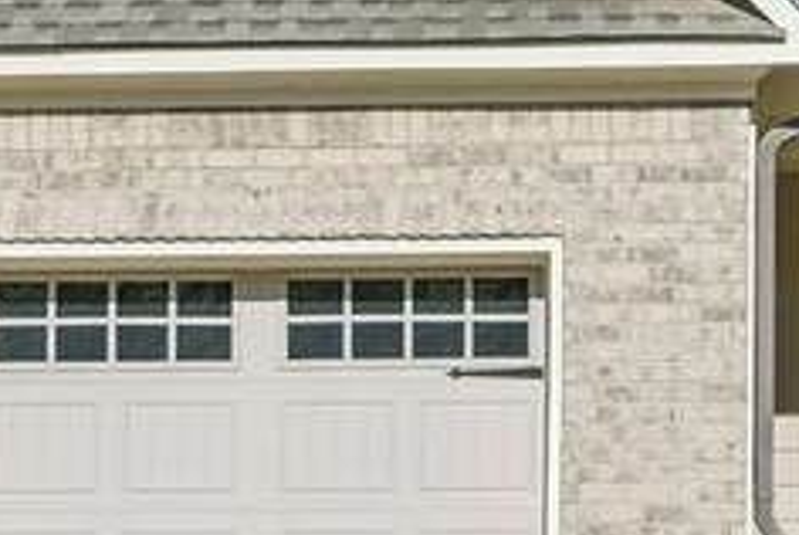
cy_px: -76
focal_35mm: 130
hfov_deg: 15.6
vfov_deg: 10.4
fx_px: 2889
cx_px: 664
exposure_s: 1/2000
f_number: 8
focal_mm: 24
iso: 400
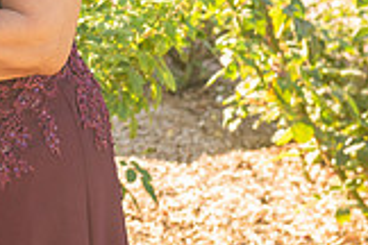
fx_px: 2044
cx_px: -139
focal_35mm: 200
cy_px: -158
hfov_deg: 10.0
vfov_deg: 6.7
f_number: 5.6
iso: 200
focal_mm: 56
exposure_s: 1/250
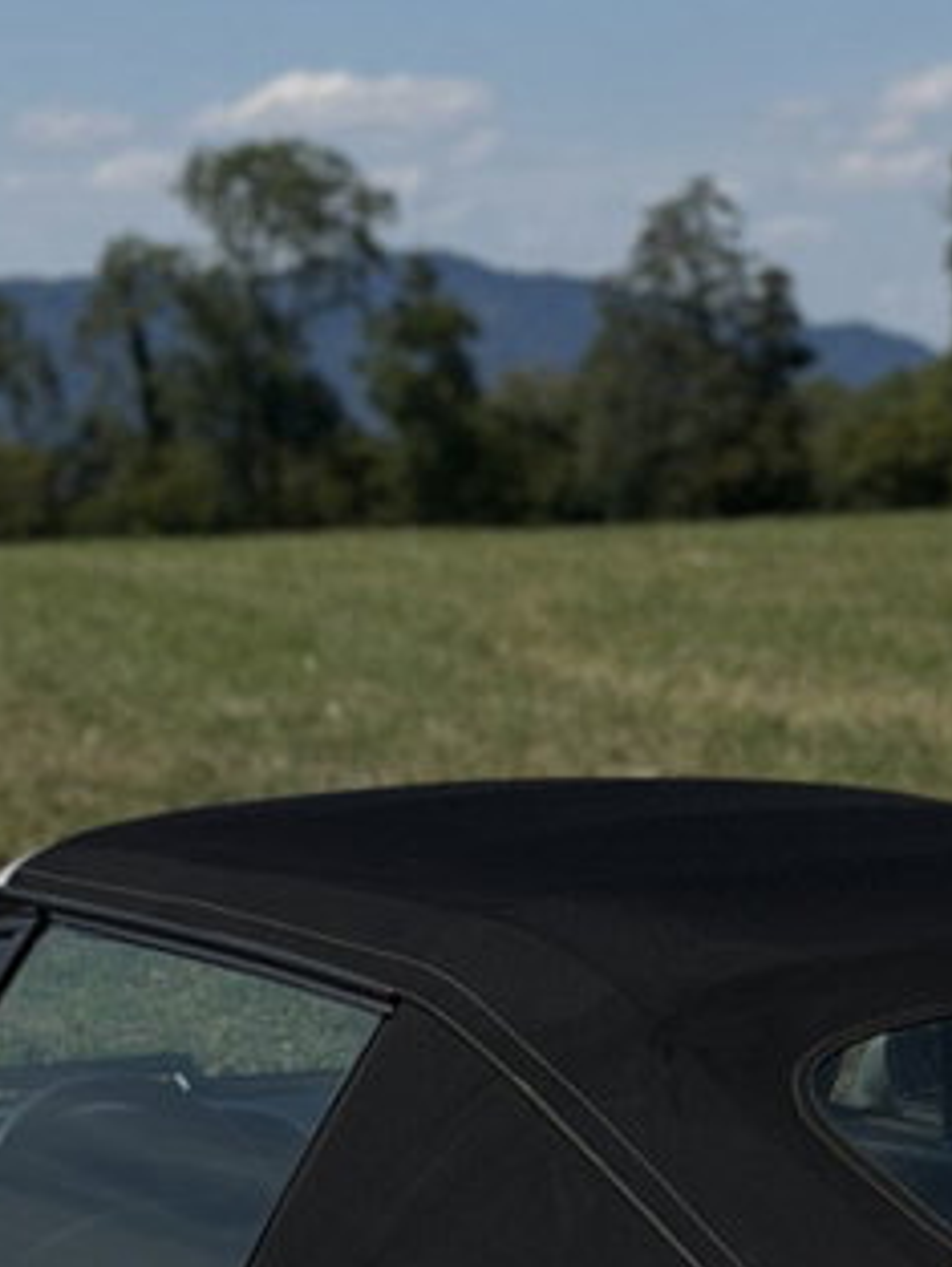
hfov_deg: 9.5
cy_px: 1020
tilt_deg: -6.9
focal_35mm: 157
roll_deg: +0.2
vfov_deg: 12.5
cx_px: 612
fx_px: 5753
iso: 100
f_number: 1.78
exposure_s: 1/11364
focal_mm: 6.76
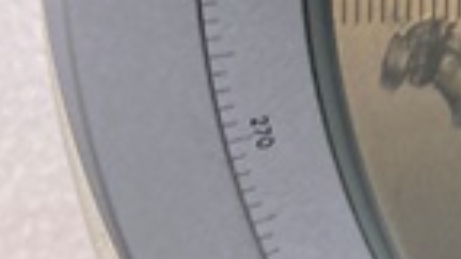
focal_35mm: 136
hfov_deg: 13.4
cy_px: -115
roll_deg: -4.5
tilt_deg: -11.5
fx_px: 1662
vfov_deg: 8.7
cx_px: 951
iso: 160
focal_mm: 3.99
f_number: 1.8
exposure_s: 1/60
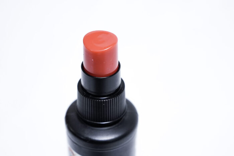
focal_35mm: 70
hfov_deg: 28.8
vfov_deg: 19.5
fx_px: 455
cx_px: 117
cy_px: 78
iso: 3200
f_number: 8
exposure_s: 1/250
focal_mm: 70
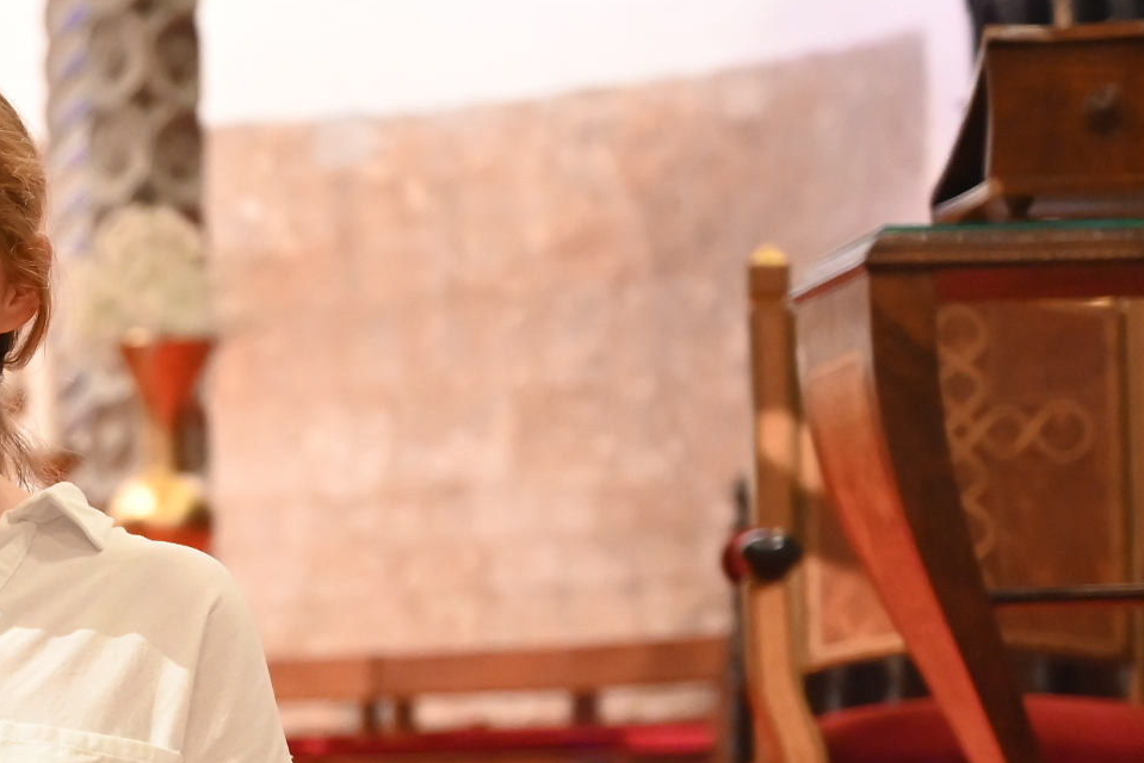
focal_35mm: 185
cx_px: -366
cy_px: 790
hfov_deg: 10.8
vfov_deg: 7.4
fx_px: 5880
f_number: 4
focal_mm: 59
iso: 4000
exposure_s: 1/60
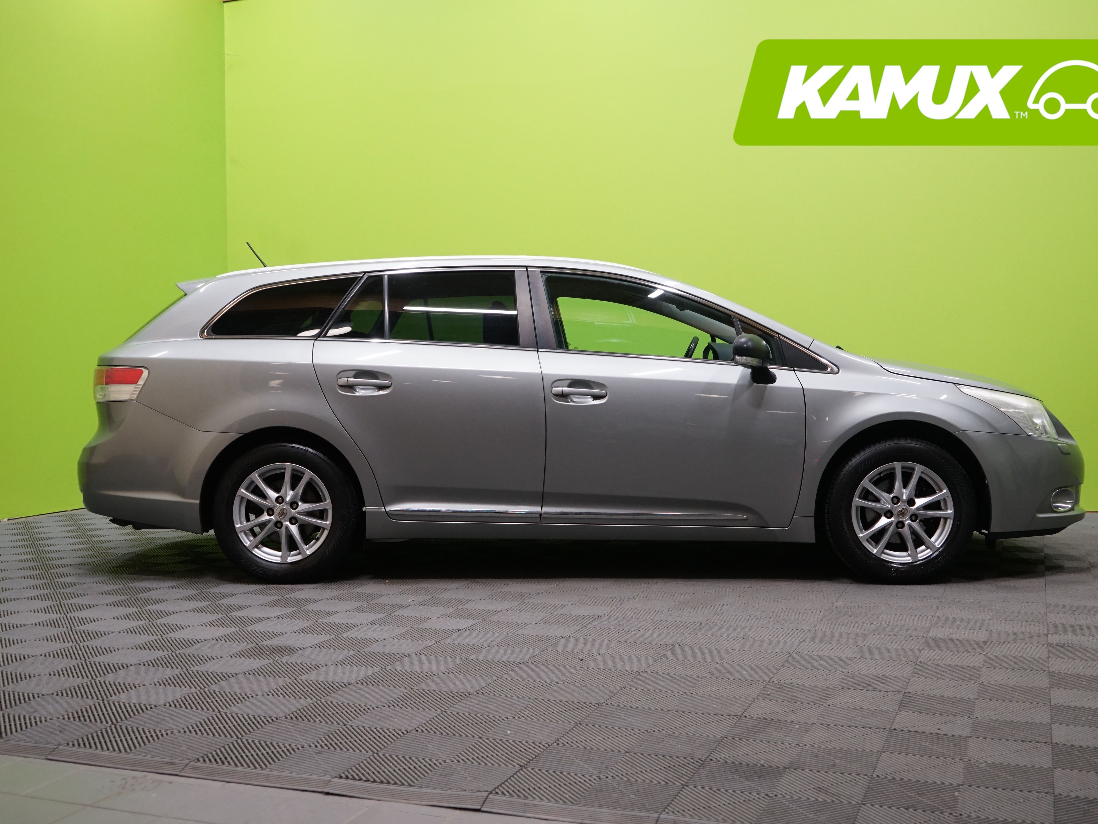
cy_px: 412
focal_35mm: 39
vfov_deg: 36.8
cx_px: 579
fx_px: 1237
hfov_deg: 47.8
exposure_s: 1/200
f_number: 4.5
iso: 1600
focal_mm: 36
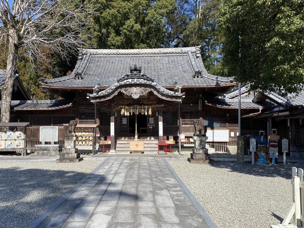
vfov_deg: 48.2
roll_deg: -1.2
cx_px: 135
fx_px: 255
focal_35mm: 29
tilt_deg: +0.7
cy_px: 120
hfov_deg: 61.5
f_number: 1.8
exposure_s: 1/2033
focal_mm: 4.25
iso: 32
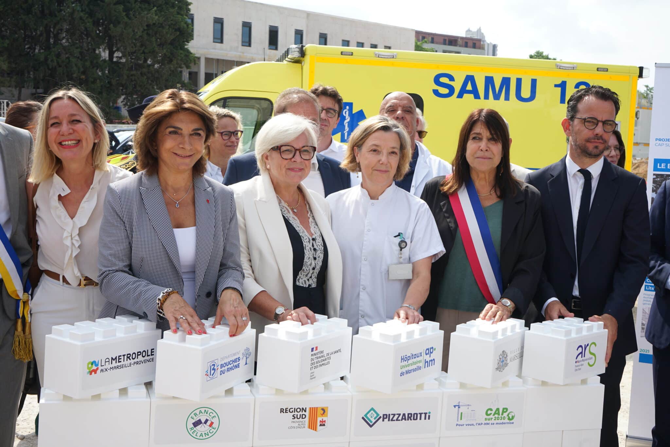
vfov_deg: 30.5
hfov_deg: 44.5
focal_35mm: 44
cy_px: 224
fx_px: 819
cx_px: 335
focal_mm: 44
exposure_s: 1/200
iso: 200
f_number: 9
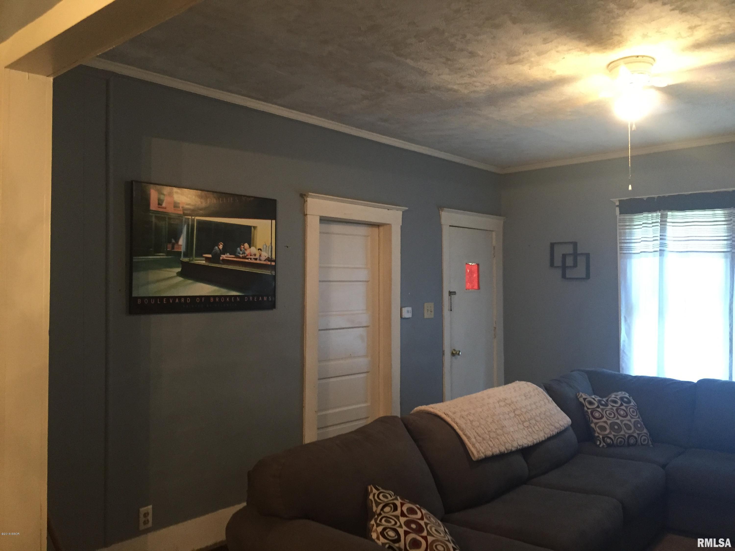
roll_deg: +0.0
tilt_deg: +0.7
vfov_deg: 48.2
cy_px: 276
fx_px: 616
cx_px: 368
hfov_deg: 61.7
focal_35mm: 29
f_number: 2.2
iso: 250
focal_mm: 4.15
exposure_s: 1/17
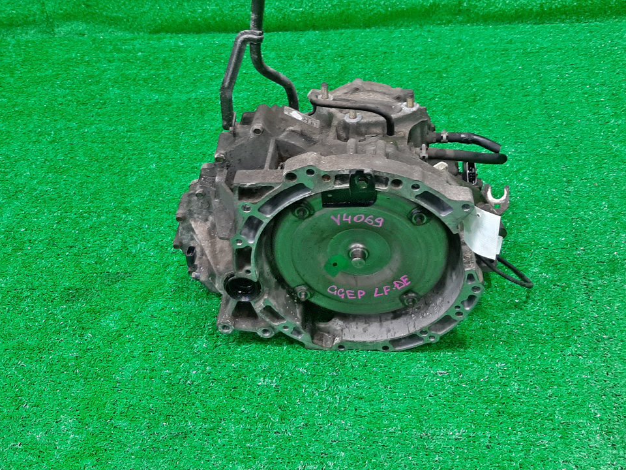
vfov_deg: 36.6
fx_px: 705
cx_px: 307
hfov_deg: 47.9
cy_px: 175
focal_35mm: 39
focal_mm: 3.93
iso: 148
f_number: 1.7
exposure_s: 1/50
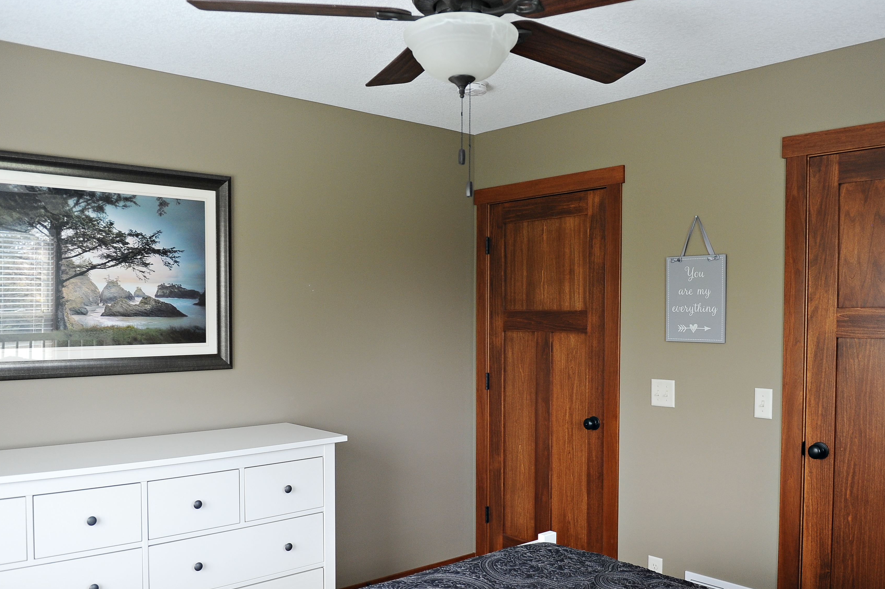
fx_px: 737
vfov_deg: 43.3
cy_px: 352
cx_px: 479
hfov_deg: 61.9
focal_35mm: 30
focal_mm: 24
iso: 800
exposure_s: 1/250
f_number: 2.8
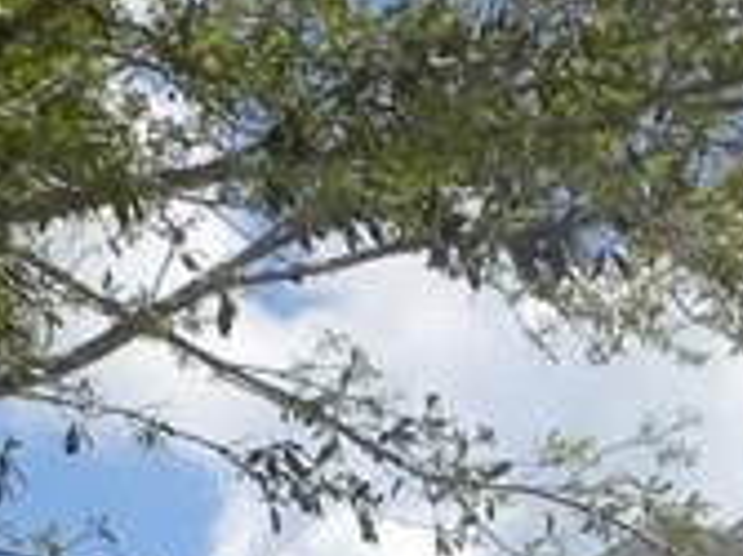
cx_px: 814
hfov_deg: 11.0
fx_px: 3818
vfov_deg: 8.0
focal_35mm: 178
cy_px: 1041
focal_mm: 5.2
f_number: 5.6
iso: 64
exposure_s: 1/380
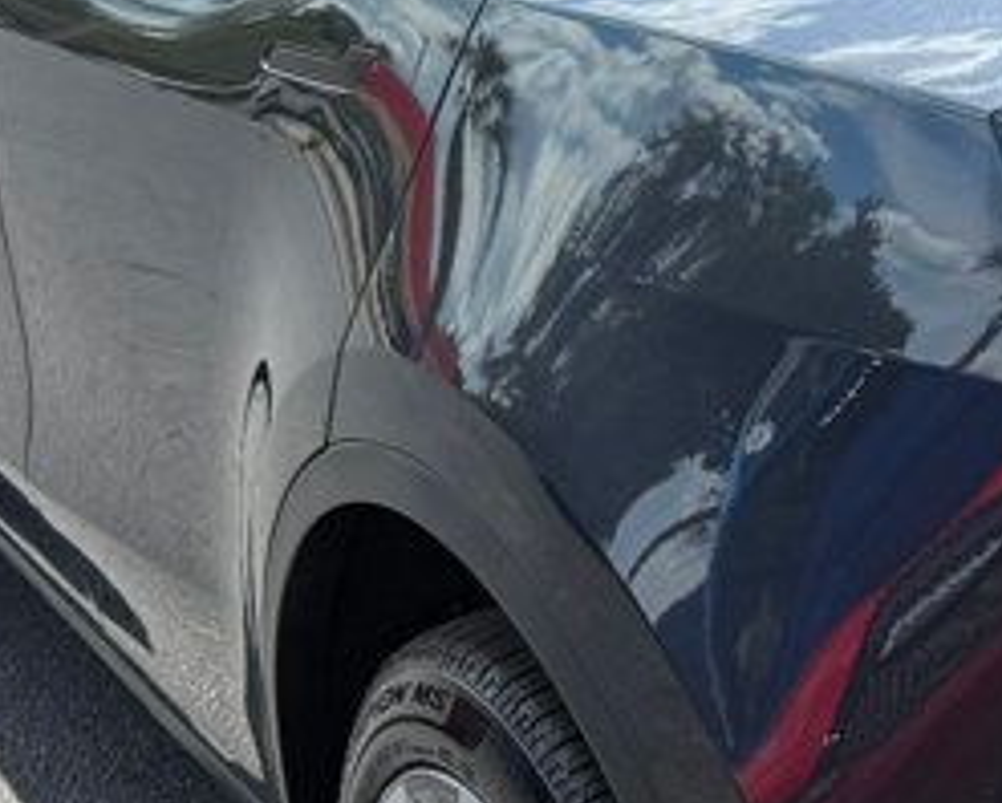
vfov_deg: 15.9
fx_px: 2879
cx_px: 1481
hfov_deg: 17.8
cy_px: 324
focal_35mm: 97
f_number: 1.78
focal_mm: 6.76
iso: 80
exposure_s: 1/3279
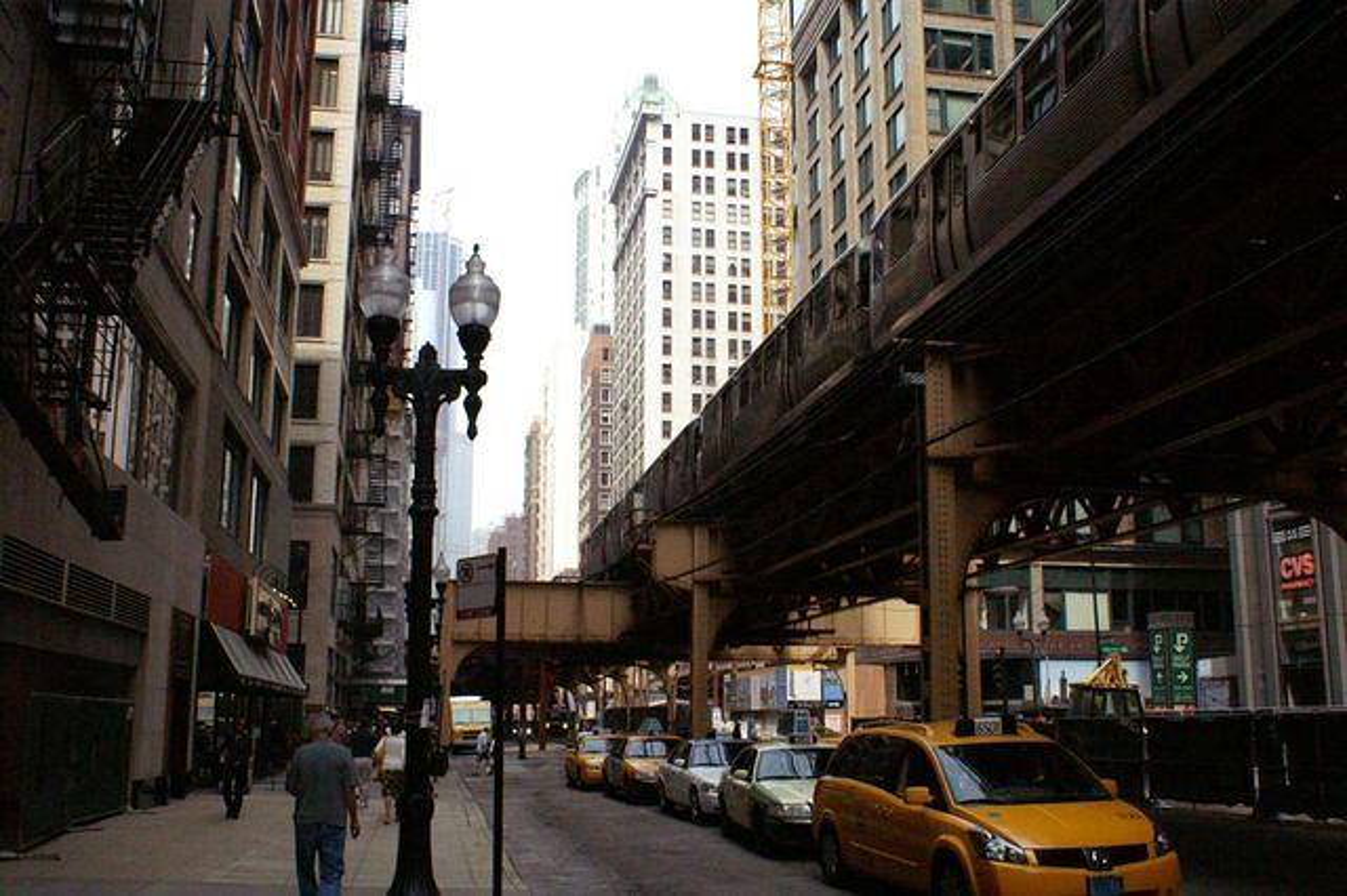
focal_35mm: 33
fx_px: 1234
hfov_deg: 57.2
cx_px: 674
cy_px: 448
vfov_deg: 39.9
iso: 3200
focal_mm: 22
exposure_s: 1/1600
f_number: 13
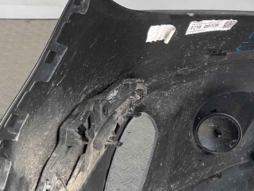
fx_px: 572
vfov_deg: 18.7
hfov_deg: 23.2
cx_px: 295
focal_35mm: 78
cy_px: 159
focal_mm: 3
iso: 16
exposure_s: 1/204
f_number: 1.8
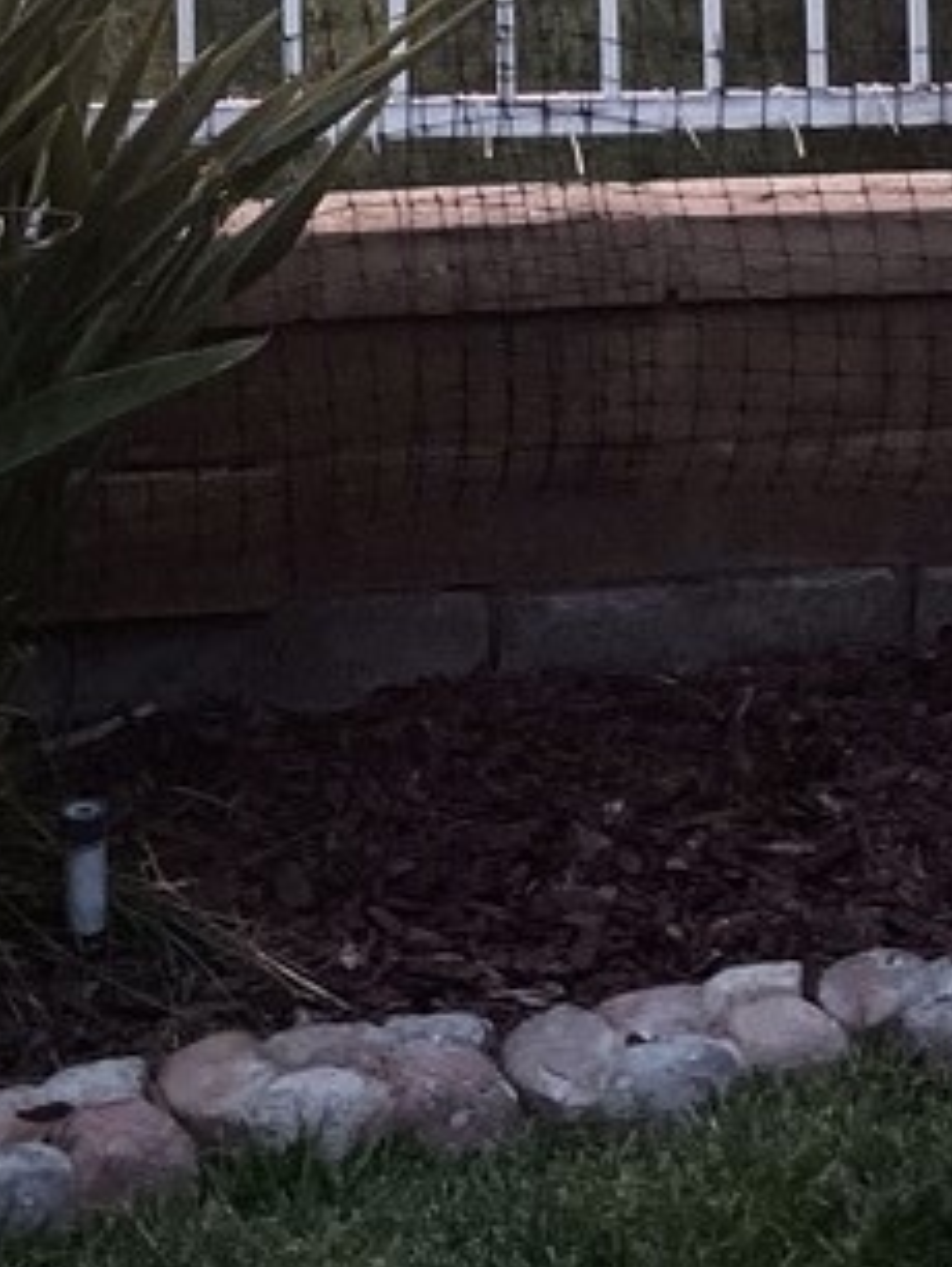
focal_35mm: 87
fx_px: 3186
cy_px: -360
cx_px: 265
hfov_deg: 16.9
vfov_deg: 20.6
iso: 64
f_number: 1.6
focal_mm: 4.2
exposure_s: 1/120
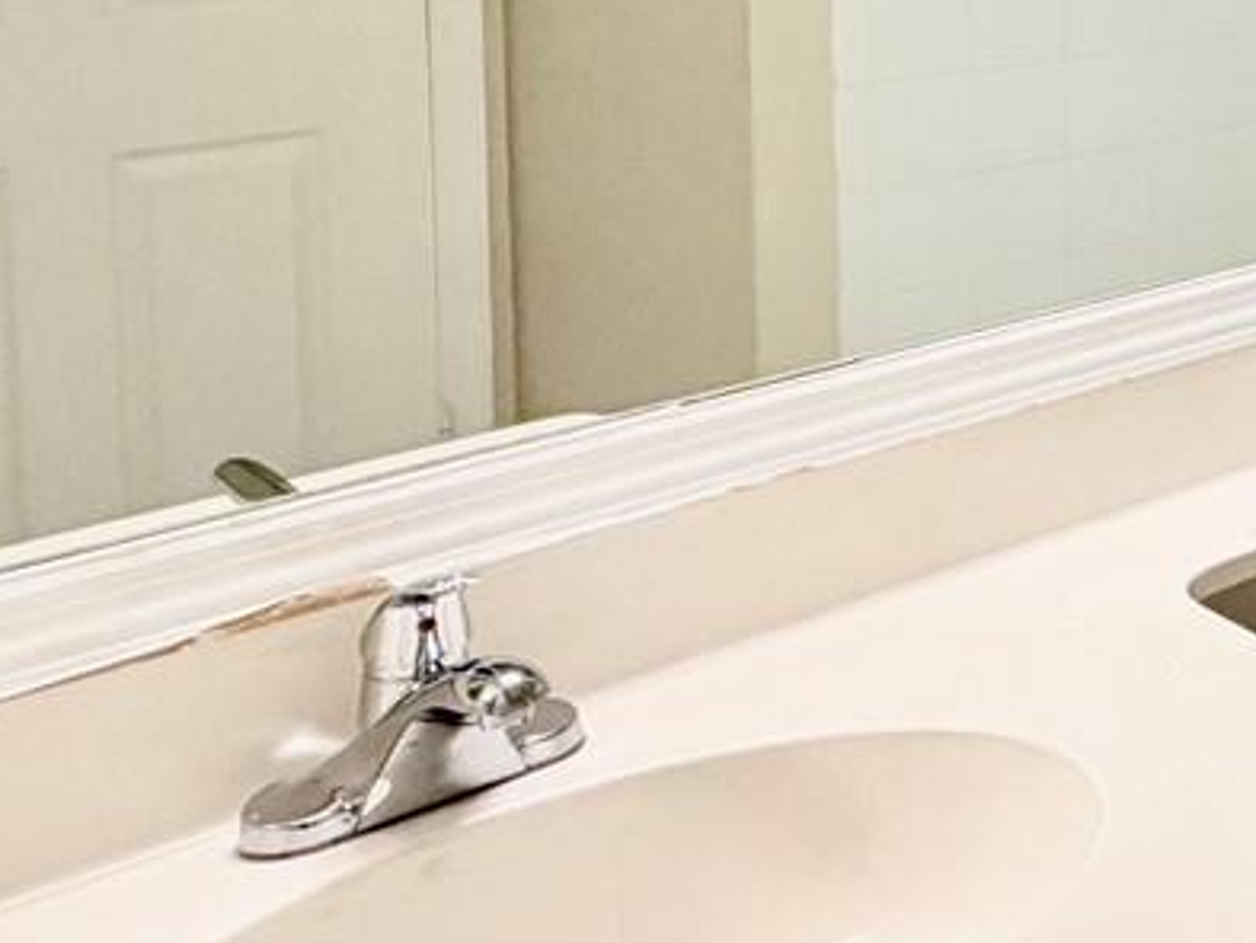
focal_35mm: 57
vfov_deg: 24.1
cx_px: 1978
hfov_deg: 24.5
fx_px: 2069
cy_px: -86
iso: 125
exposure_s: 1/120
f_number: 2.2
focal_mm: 2.22
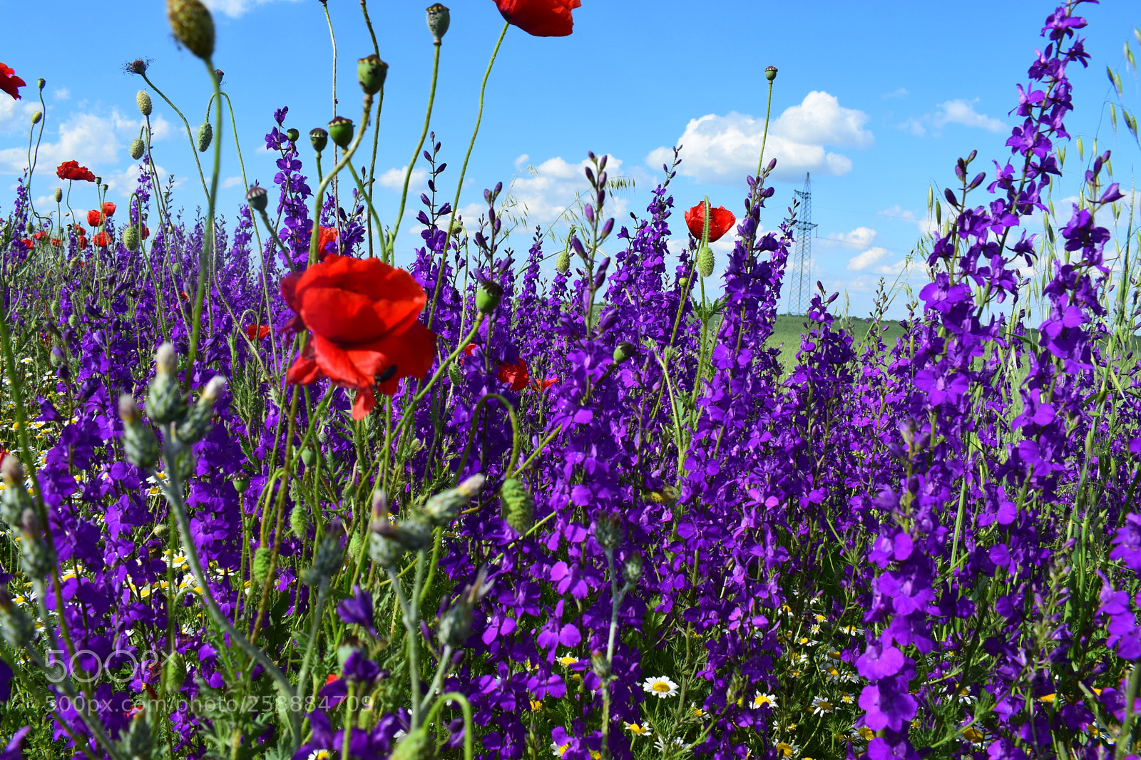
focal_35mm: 27
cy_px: 380
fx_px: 856
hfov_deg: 67.4
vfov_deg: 47.9
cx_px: 570
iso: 400
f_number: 11
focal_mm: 18
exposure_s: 1/500
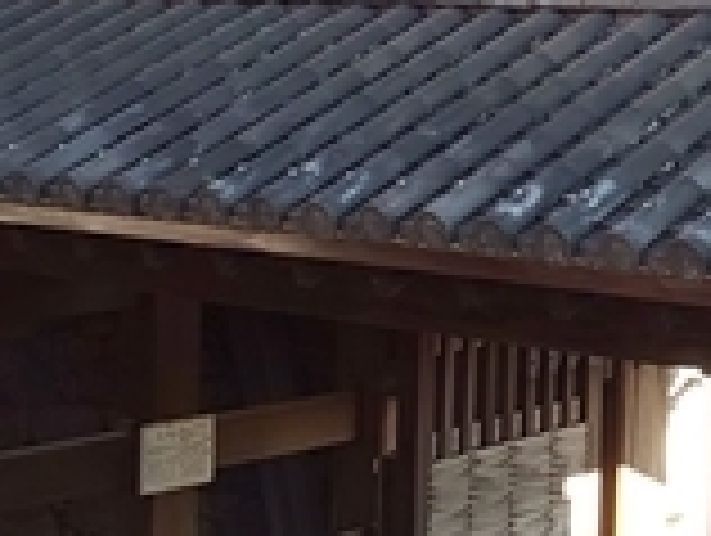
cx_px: 774
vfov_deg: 14.4
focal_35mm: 101
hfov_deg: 18.7
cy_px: -5
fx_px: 2078
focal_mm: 3.45
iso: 41
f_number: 1.94
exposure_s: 1/120
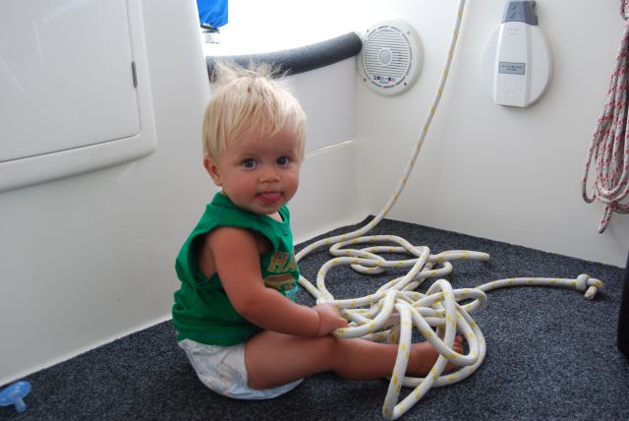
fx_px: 787
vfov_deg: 29.9
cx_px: 314
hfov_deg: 43.6
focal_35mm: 45
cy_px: 210
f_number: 5.6
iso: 140
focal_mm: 30
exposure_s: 1/125
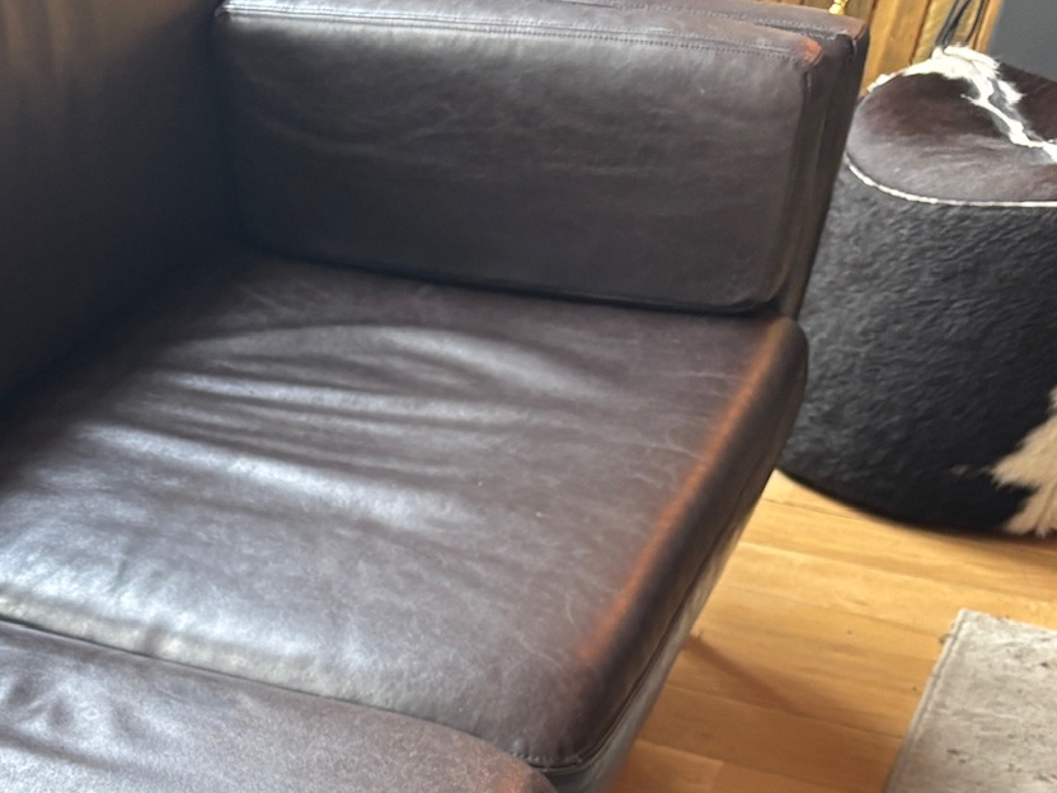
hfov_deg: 28.0
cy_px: 907
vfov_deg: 21.6
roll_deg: -0.4
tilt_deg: -33.9
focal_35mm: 64
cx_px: -58
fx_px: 1954
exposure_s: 1/50
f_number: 1.6
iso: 160
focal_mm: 5.96
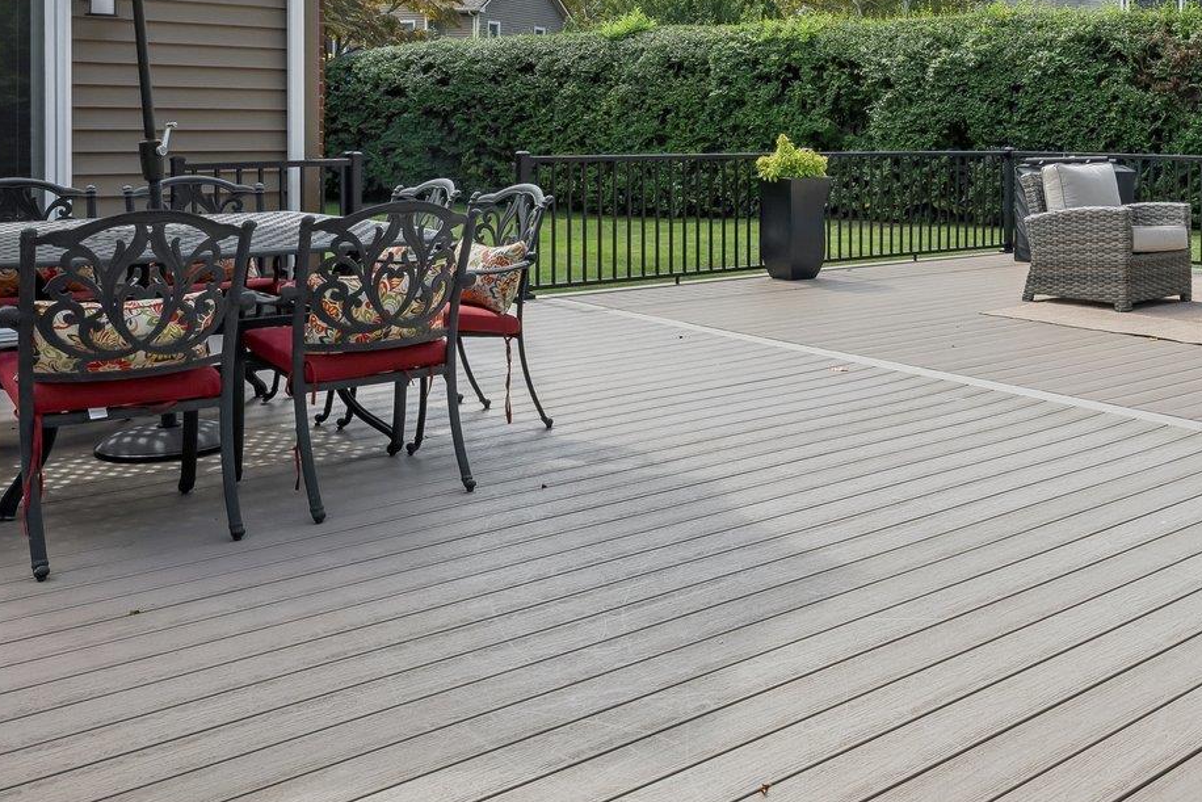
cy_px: 133
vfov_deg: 33.8
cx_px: 849
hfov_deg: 49.3
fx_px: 1269
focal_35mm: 38
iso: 160
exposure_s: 1/200
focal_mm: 17
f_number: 9
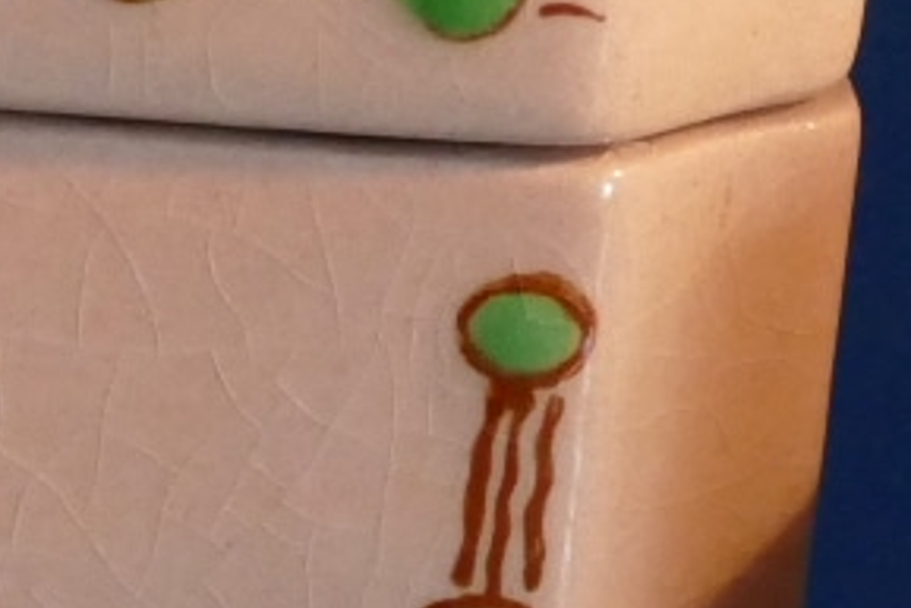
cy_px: 649
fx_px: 10633
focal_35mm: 420
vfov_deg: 3.3
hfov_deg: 4.9
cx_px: -161
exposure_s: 1/80
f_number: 3.7
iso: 1600
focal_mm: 27.23
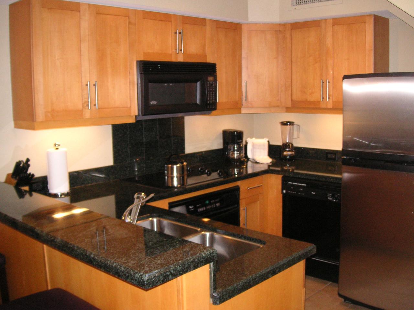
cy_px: 155
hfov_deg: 50.1
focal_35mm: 37
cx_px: 207
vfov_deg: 38.7
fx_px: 443
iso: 160
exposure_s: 1/45
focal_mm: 6.1
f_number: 2.8
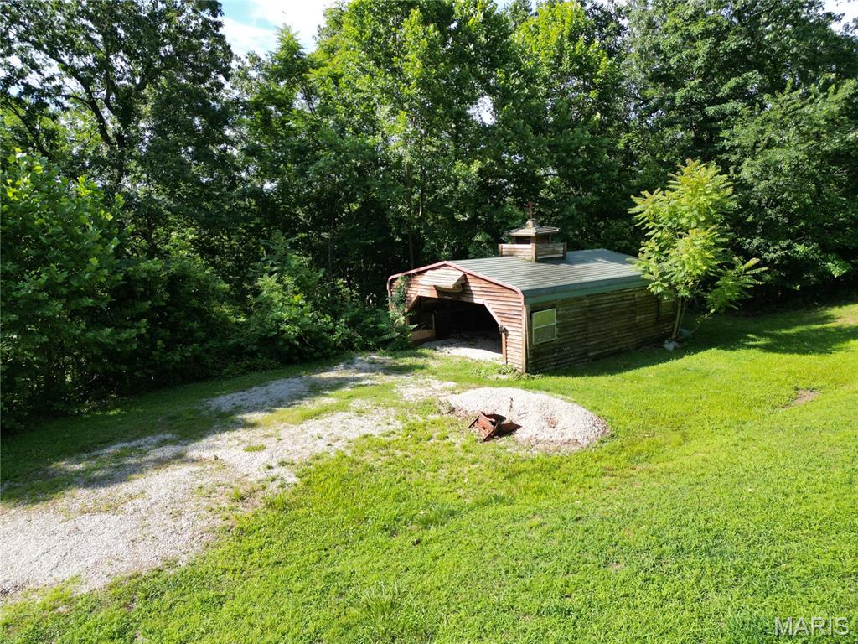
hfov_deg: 71.6
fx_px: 595
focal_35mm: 24
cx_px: 429
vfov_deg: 56.8
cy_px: 322
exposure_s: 1/1250
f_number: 1.7
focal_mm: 6.72
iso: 110
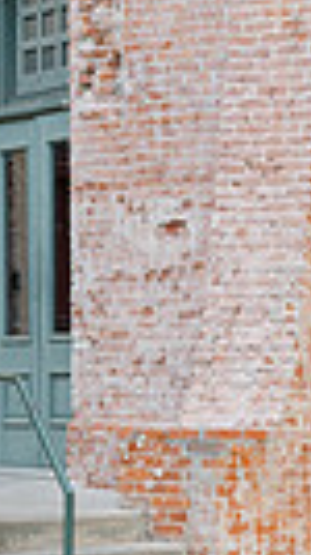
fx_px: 2590
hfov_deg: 6.7
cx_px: 556
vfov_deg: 12.2
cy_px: 431
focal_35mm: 176
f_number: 1.8
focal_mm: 50
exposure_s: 1/320
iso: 100
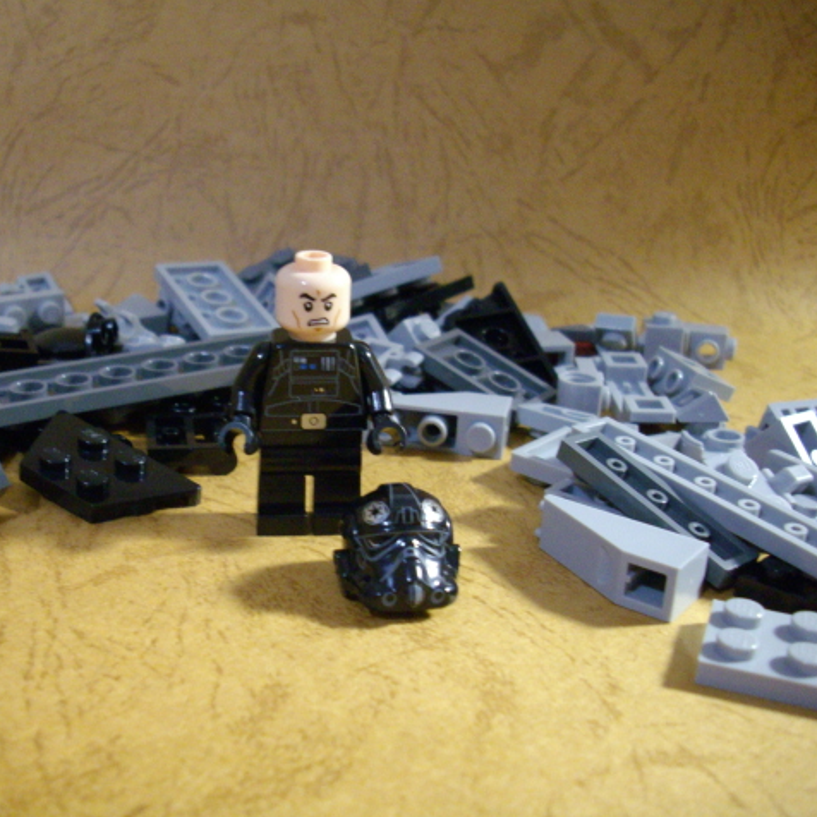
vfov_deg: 38.3
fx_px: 1175
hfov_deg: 38.1
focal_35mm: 44
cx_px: 300
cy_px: 407
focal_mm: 6.2
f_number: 2.8
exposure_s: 1/13
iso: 400
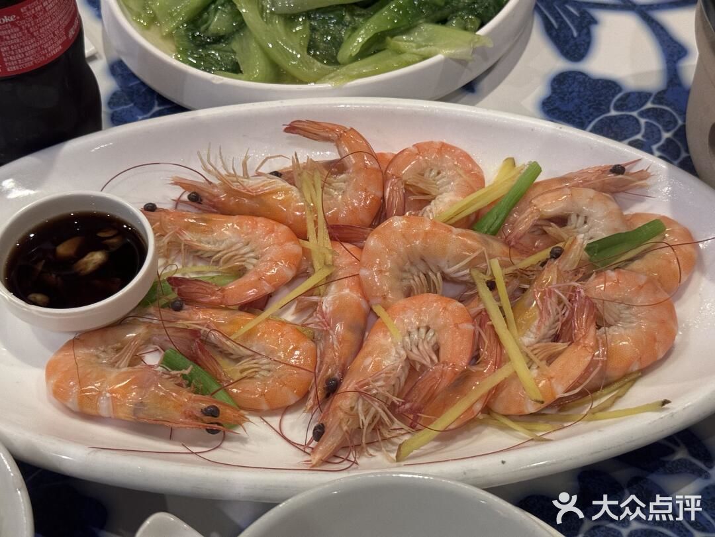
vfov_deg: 30.3
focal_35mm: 48
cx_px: 358
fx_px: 991
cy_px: 268
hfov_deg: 39.7
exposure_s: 1/33
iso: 400
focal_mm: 6.76
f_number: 1.78
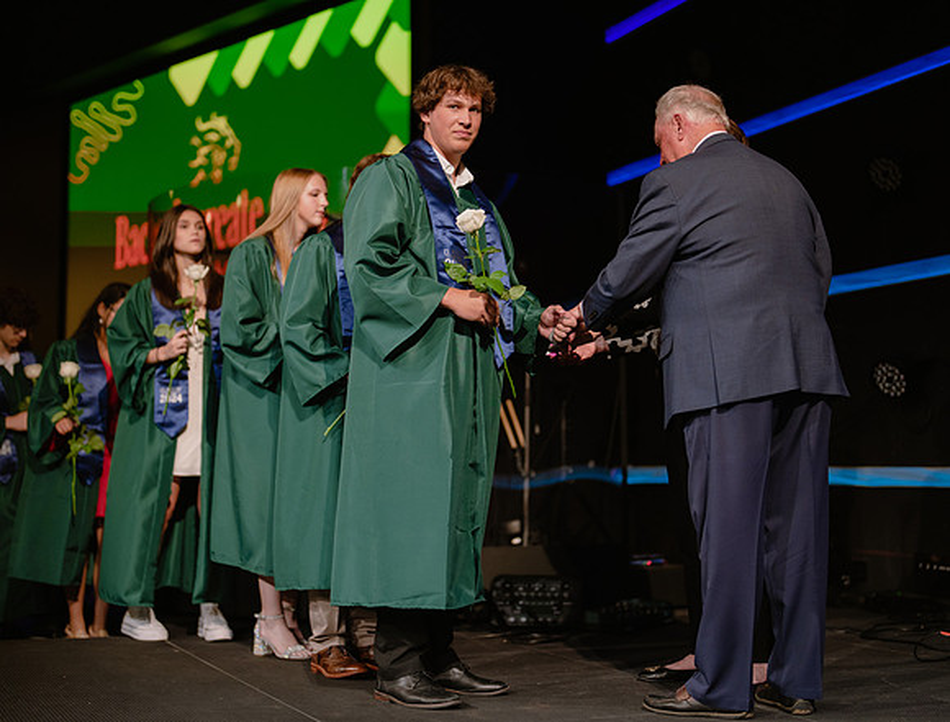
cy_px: 361
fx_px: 1516
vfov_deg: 26.8
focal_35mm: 55
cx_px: 475
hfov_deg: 34.8
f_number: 1.2
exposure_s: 1/320
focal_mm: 50
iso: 640
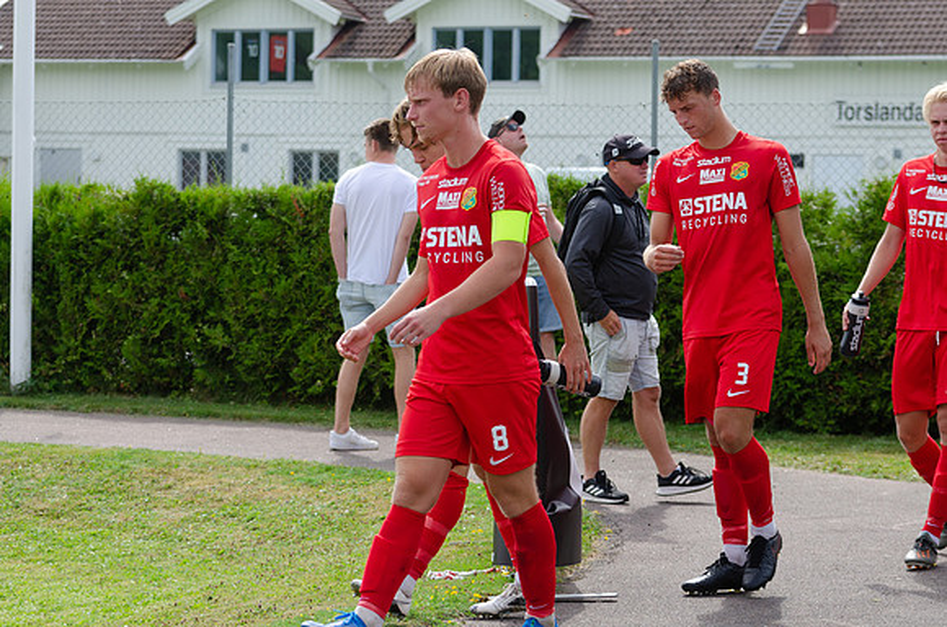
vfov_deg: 12.7
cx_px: 474
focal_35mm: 108
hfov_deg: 19.0
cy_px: 314
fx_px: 2825
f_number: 4.5
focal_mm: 70
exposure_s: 1/800
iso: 140
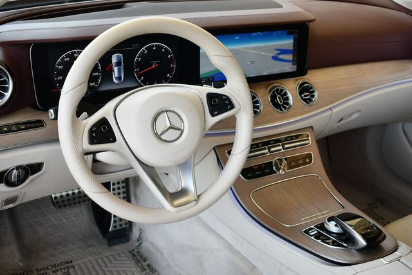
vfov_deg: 29.3
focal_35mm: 46
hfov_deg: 42.7
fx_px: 527
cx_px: 206
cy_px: 138
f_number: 3.8
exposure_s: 1/250
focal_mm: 23
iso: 400
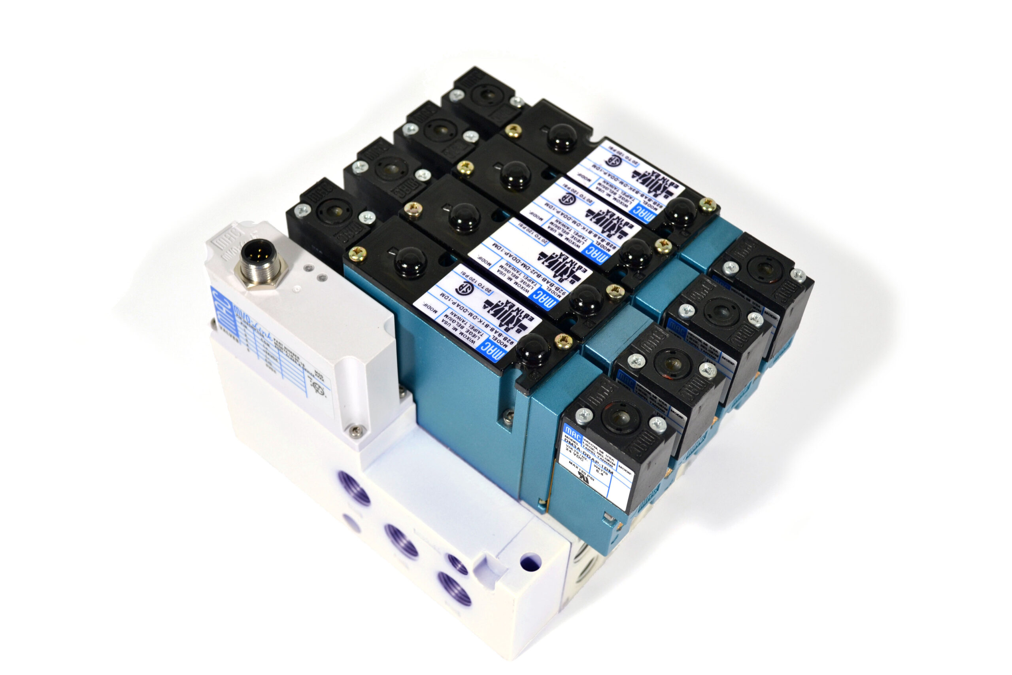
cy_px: 338
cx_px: 506
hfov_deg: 45.0
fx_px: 1223
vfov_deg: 30.9
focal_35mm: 44
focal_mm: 29
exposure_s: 1/60
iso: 160
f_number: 5.6
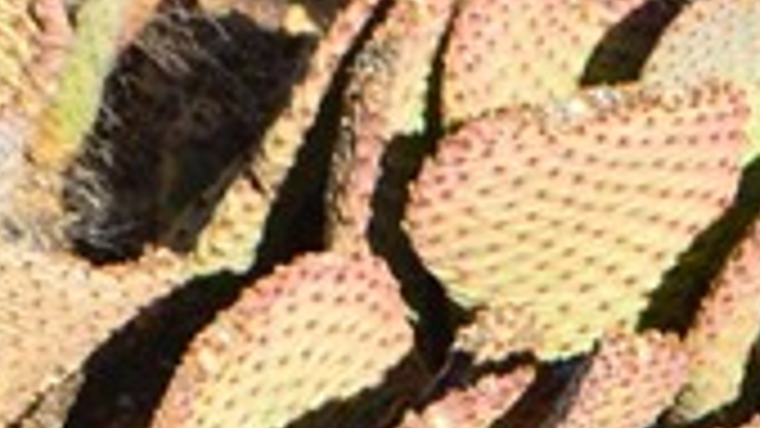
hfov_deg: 3.9
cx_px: 1003
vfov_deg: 2.2
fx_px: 11150
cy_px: 297
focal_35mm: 553
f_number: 10
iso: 200
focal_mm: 55
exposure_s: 1/320
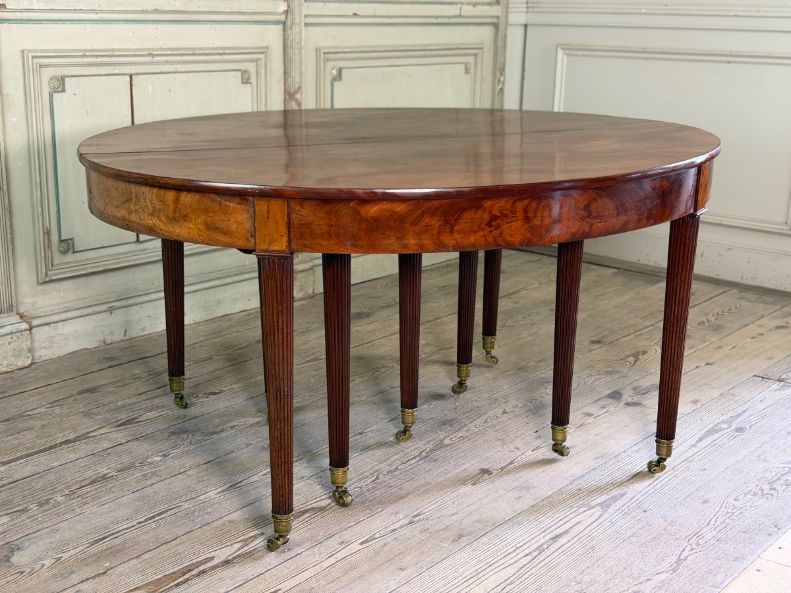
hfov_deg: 39.7
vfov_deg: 30.3
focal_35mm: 48
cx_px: 396
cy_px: 296
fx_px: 1097
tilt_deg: -15.1
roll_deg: -1.2
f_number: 1.78
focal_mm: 6.76
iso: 200
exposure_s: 1/50
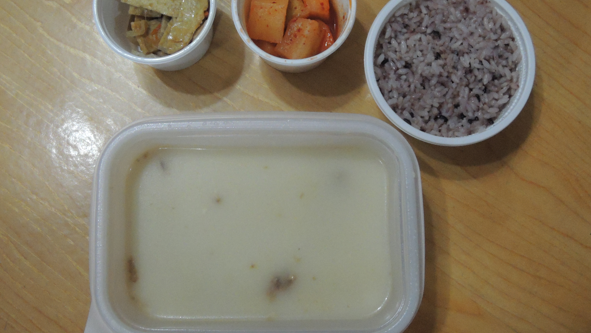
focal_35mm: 44
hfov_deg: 46.4
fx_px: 690
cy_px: 147
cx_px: 293
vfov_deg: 27.1
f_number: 3.3
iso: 1600
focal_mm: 7.2
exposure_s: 1/80
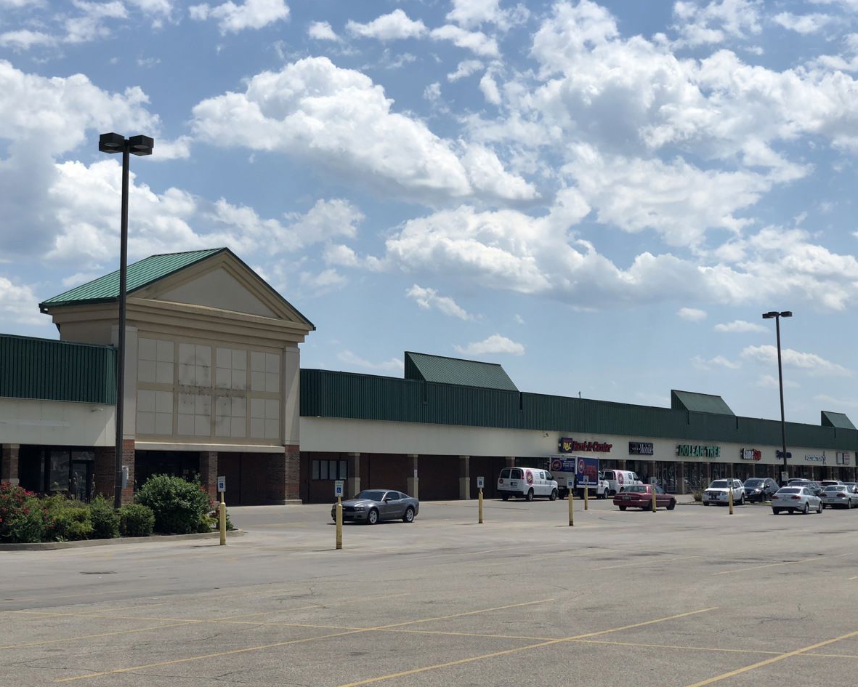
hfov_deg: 34.1
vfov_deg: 27.6
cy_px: 345
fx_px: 1397
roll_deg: +0.6
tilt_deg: +6.8
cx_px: 441
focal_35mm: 55
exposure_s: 1/2667
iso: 16
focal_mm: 6
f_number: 2.4
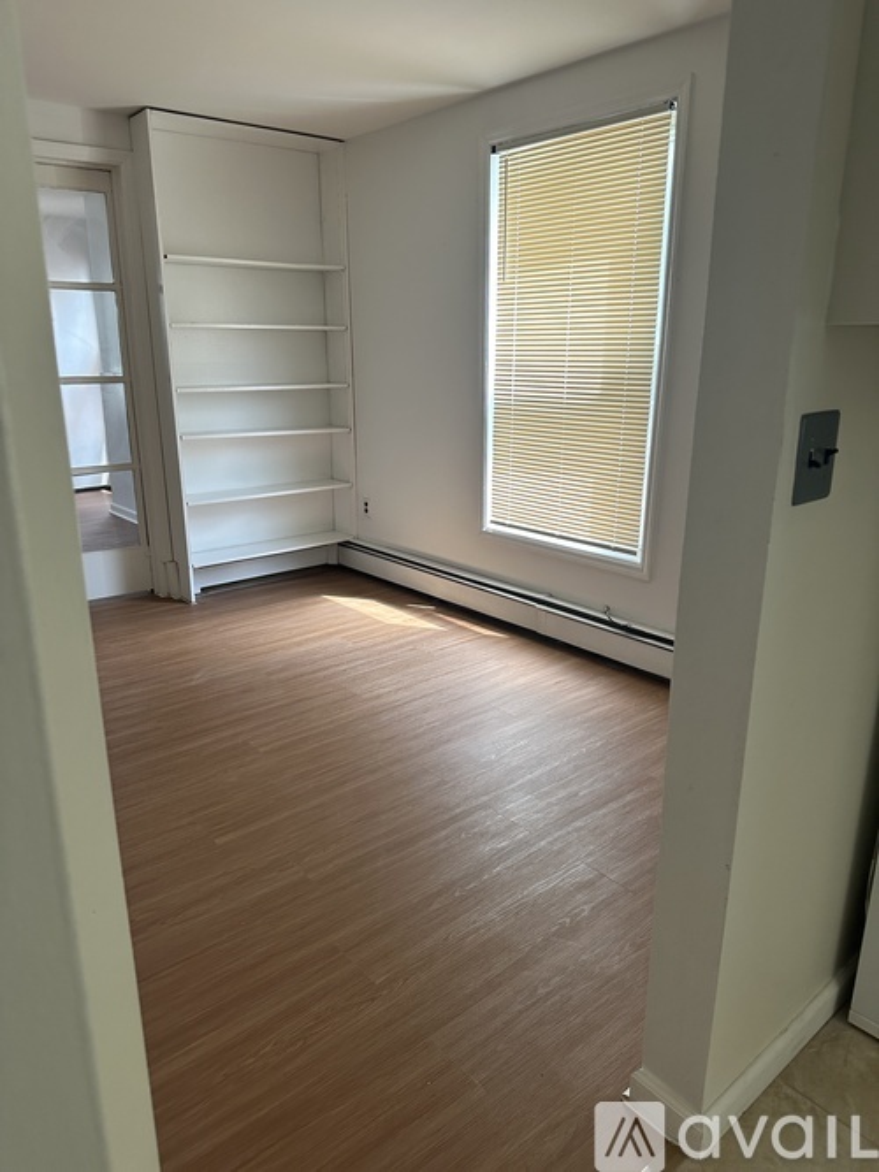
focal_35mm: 24
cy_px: 586
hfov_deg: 56.8
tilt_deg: -12.9
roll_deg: -0.7
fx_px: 813
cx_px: 440
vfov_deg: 71.6
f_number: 1.78
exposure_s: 1/120
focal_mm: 6.86
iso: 200
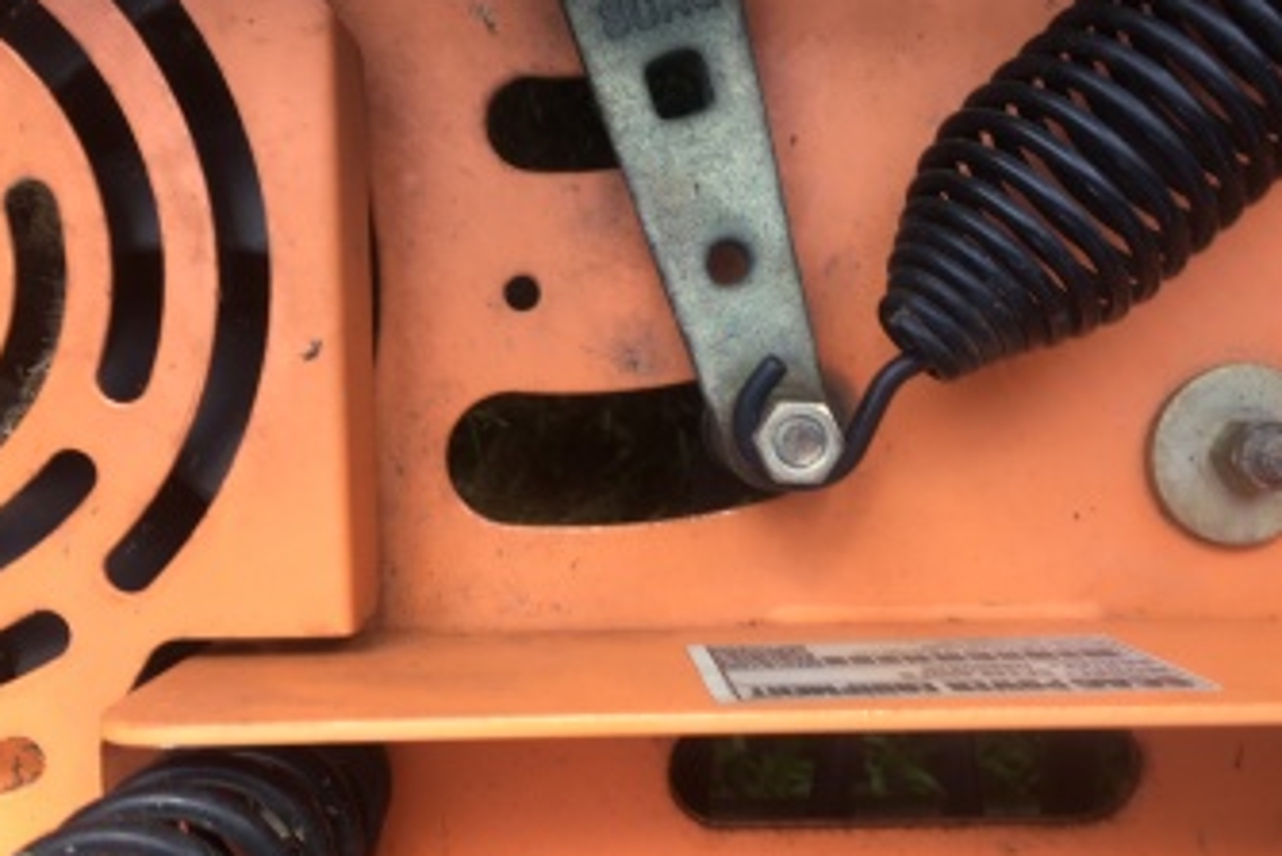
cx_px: 637
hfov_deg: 57.2
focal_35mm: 33
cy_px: 495
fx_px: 1176
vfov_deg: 39.9
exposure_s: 1/60
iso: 25
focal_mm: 4.15
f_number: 2.2
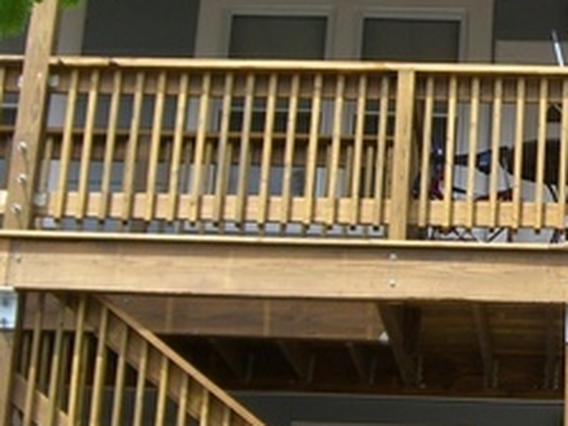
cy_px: 193
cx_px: 704
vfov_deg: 13.1
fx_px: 1854
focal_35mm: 113
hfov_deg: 16.6
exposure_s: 1/320
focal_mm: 6.2
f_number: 4.3
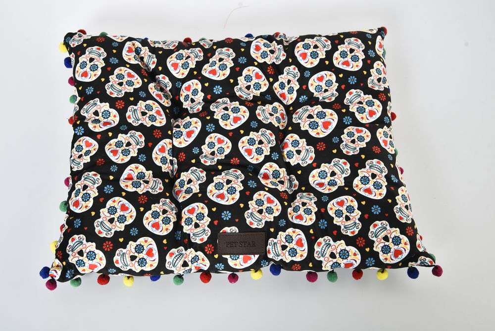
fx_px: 660
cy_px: 166
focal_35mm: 48
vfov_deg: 28.1
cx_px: 248
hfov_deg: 41.1
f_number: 9
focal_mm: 48
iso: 320
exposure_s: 1/125
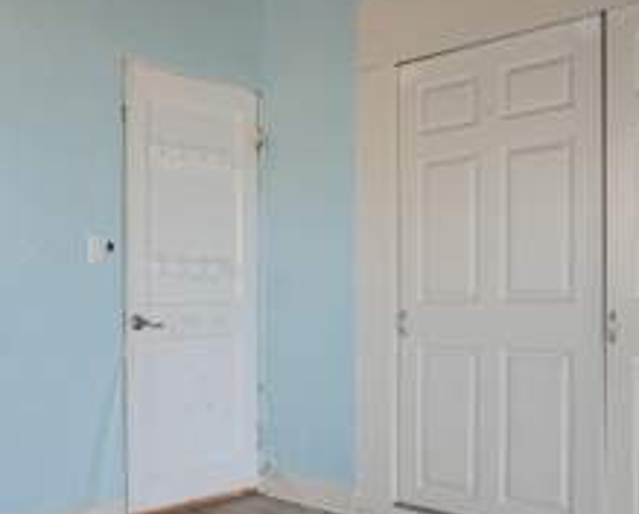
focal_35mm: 39
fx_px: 739
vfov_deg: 38.2
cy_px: 310
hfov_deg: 46.8
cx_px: 324
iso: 320
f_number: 8
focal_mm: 19
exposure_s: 1/13
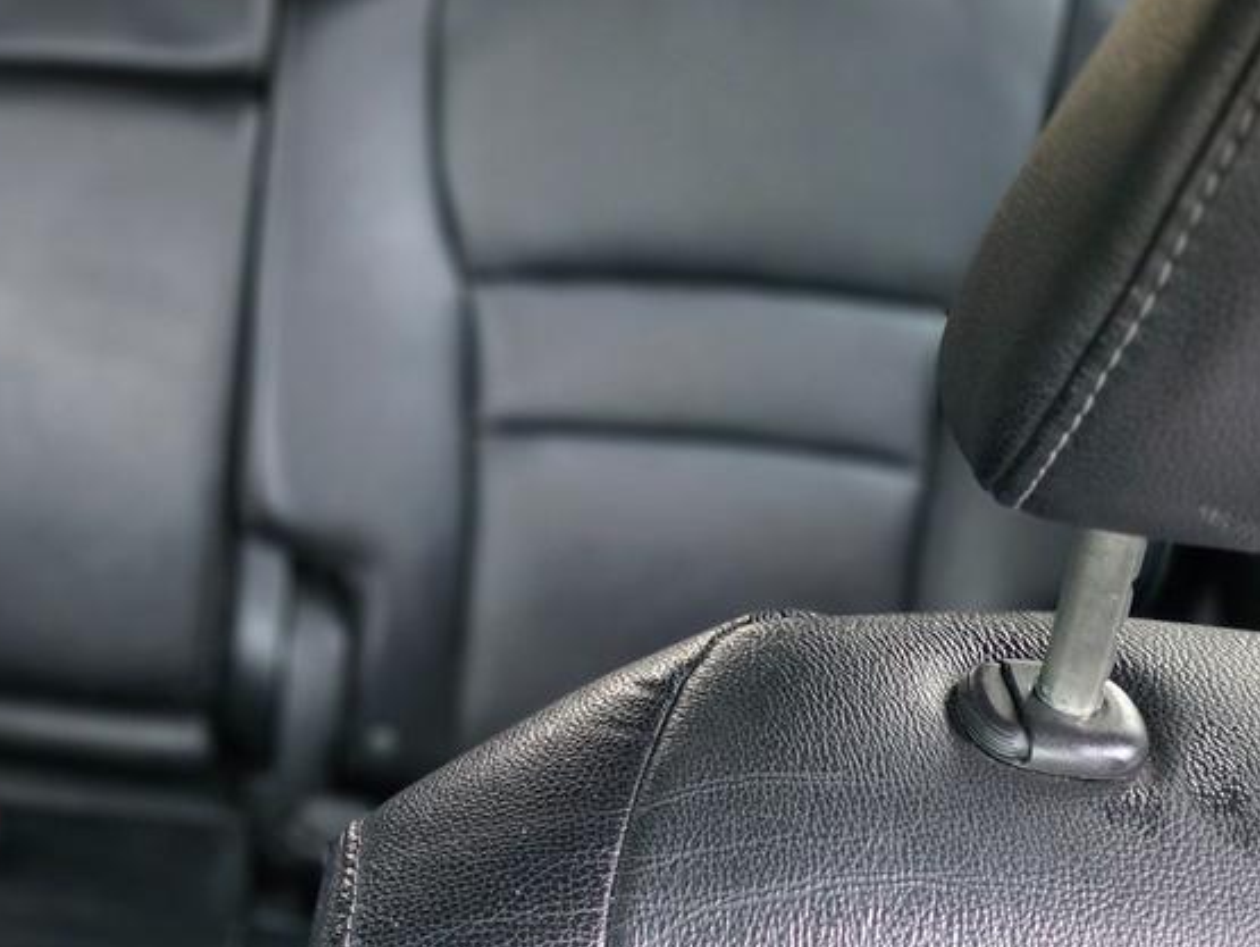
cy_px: 273
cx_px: 73
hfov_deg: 33.7
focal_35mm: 53
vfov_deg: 27.3
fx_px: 1930
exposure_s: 1/120
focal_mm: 6.25
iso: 1600
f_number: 1.7
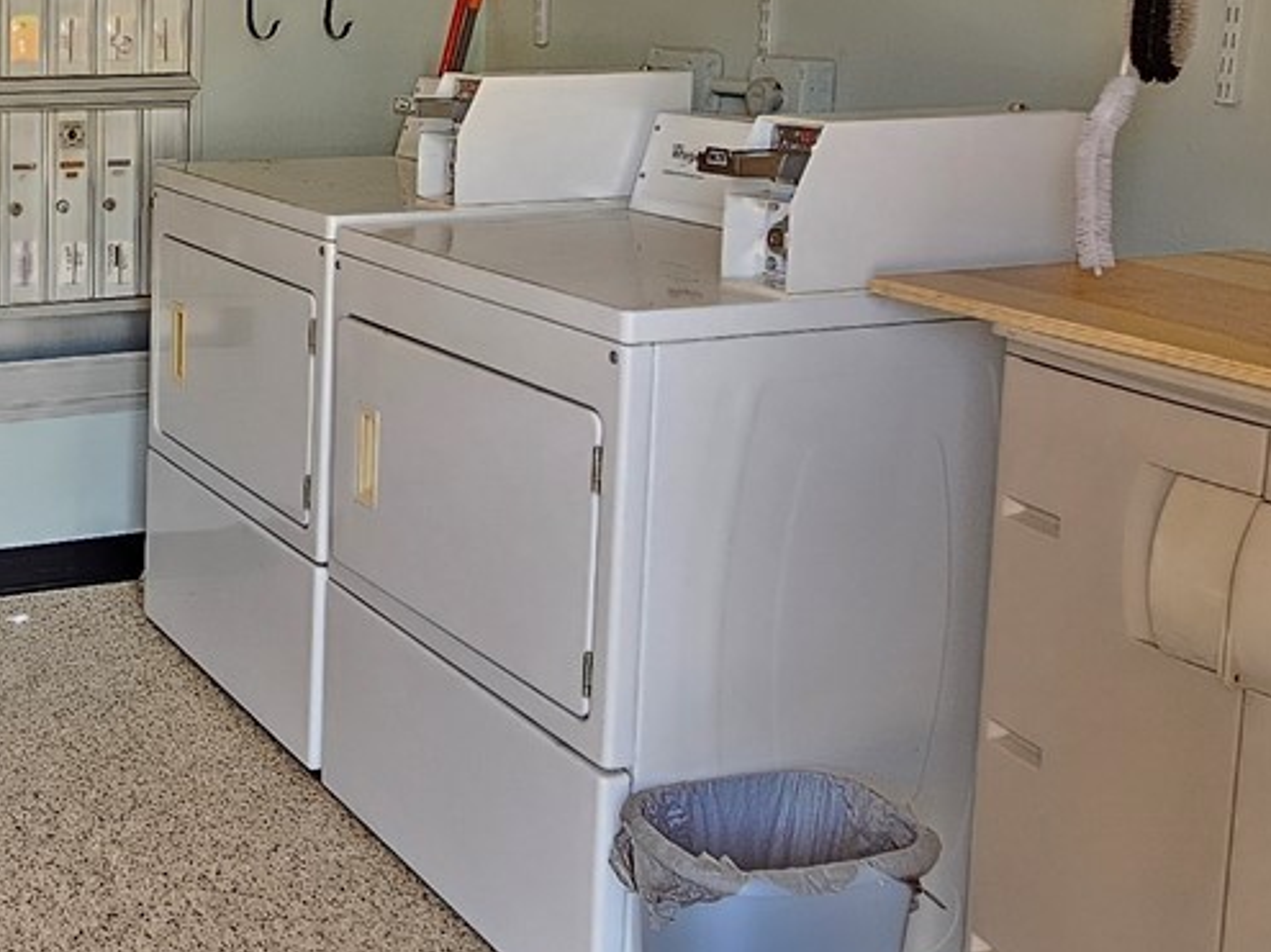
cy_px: 218
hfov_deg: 39.1
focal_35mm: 42
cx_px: -28
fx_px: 1542
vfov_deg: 33.5
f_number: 2.2
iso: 250
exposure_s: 1/60
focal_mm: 2.2
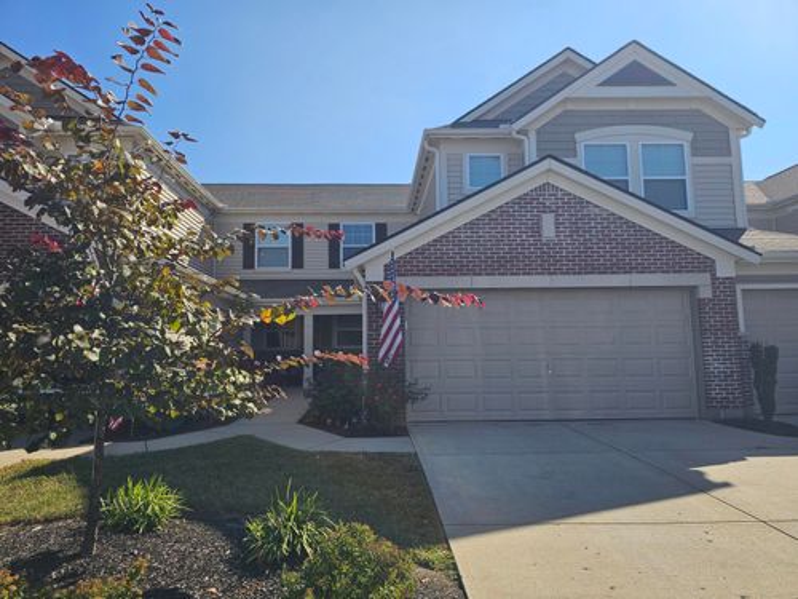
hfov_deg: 73.9
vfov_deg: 58.9
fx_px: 530
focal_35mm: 23
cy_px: 300
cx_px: 399
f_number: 1.7
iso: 10
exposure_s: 1/740
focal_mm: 6.3
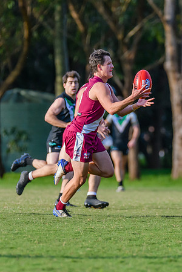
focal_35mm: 503
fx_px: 3810
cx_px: 132
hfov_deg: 2.7
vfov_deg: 4.1
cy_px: 112
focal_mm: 270
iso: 2000
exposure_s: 1/2500
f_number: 4
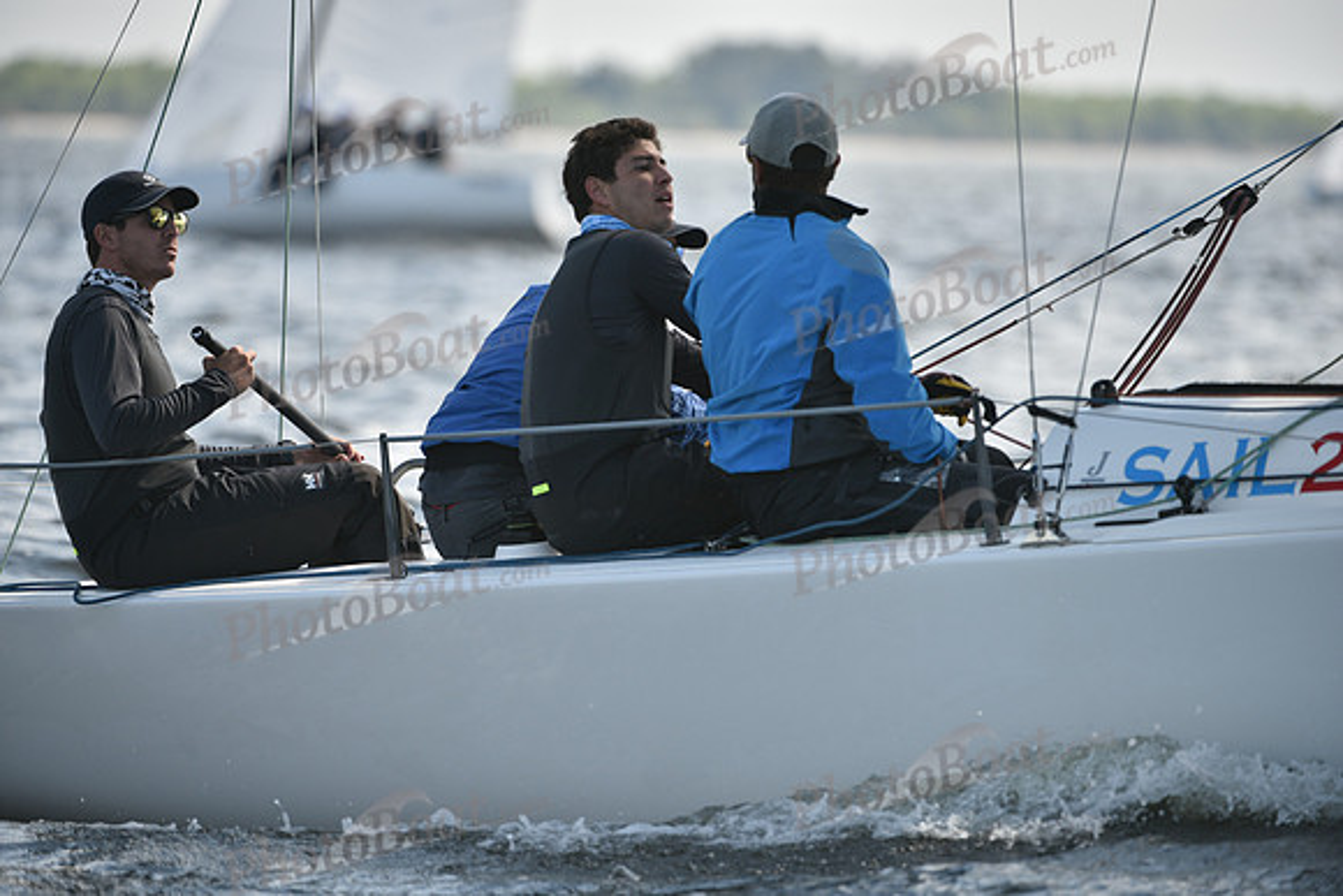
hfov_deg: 6.2
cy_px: 448
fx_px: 12313
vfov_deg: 4.2
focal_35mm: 330
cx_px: 672
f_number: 4.5
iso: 250
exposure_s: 1/1250
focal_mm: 330
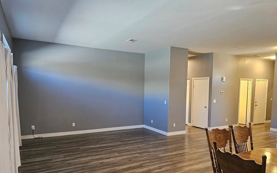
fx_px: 189
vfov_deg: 48.9
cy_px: 104
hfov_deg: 72.5
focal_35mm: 25
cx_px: 136
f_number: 1.7
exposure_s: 1/120
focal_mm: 6.3
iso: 800
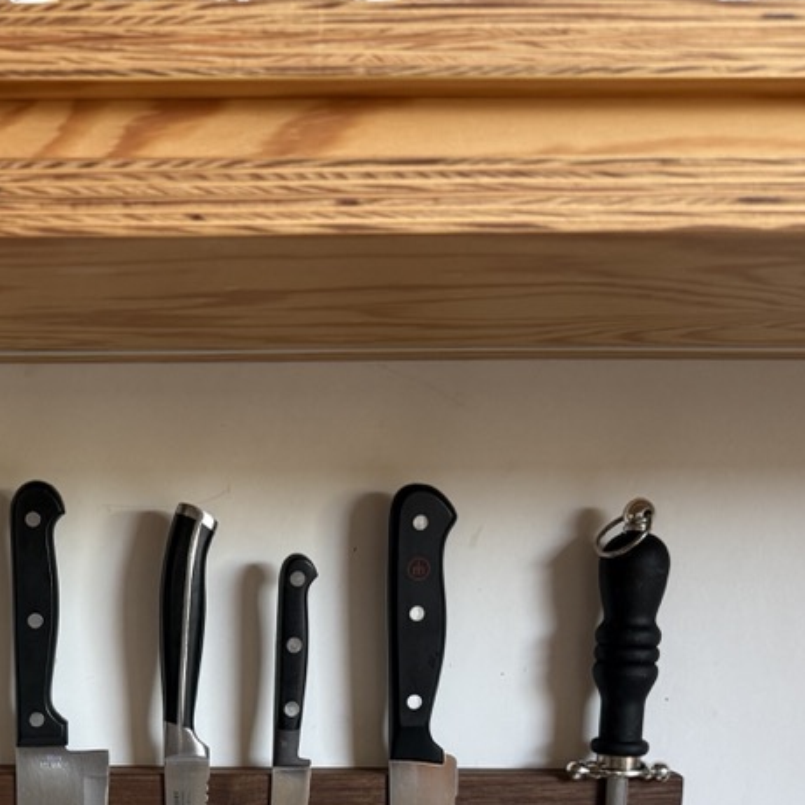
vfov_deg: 27.9
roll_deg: -0.2
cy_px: 742
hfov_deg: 27.7
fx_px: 1552
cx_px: 38
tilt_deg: -8.7
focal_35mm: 59
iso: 200
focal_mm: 6.76
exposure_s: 1/121
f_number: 1.78
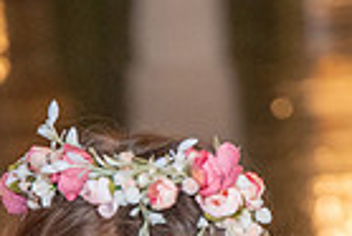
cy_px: 468
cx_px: 137
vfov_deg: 4.6
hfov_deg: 7.0
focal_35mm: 292
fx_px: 2858
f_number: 2.8
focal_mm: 70
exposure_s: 1/200
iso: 1600
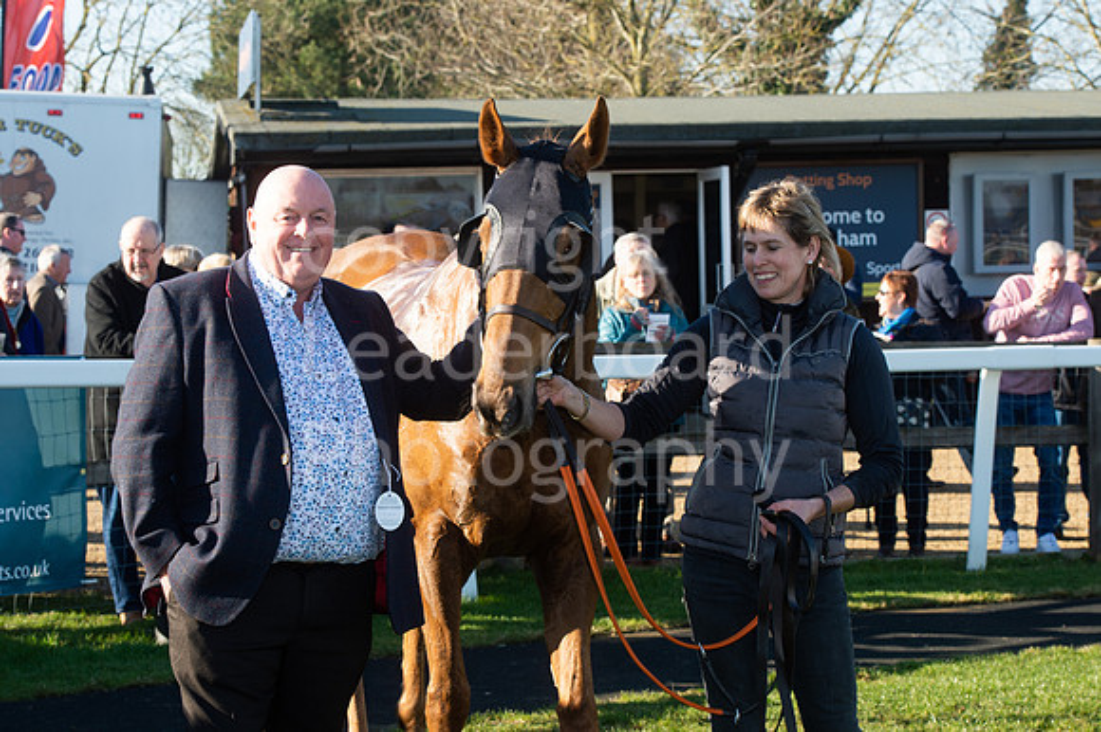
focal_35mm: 85
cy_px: 366
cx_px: 550
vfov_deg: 16.1
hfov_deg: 23.9
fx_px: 2598
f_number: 10
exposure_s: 1/250
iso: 400
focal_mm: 85
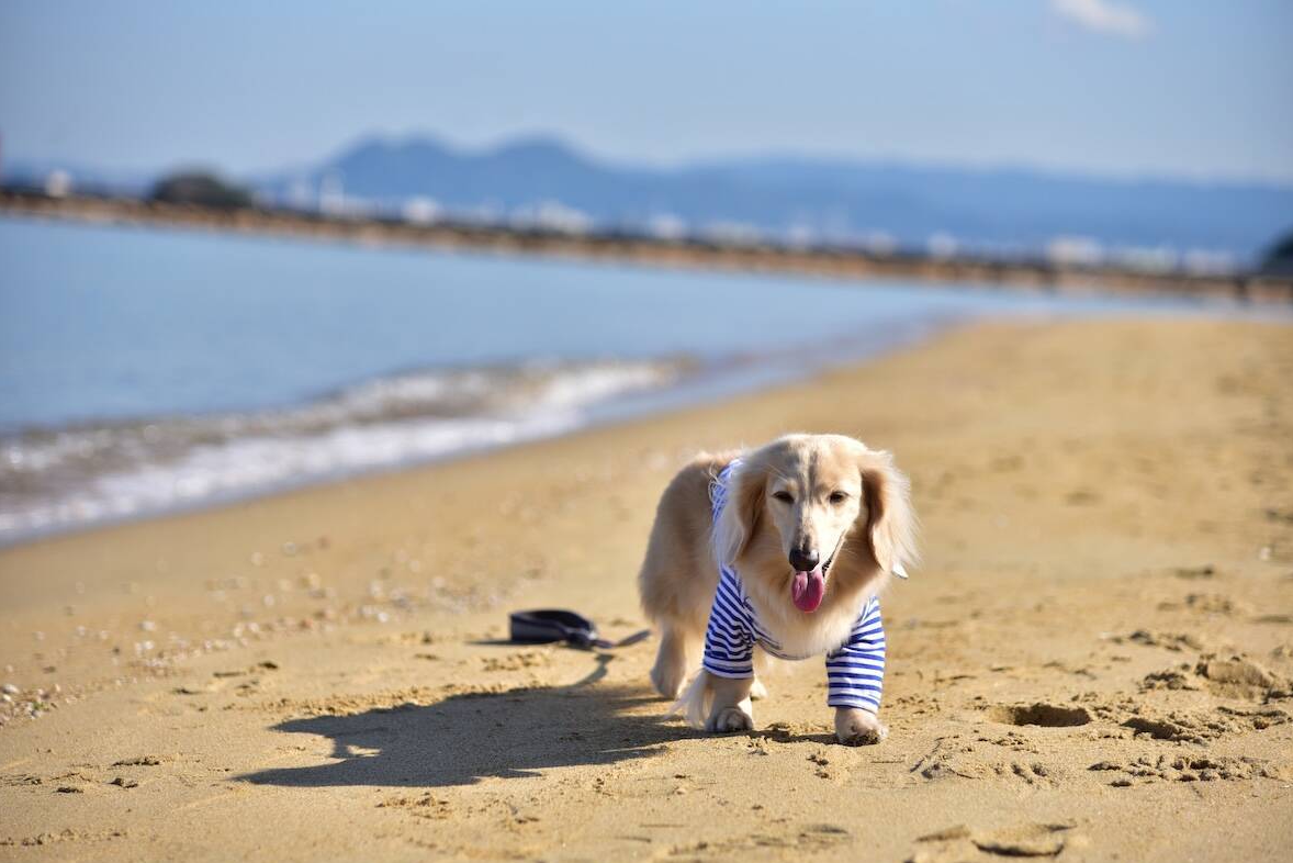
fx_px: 3844
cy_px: 439
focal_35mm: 107
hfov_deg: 19.1
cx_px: 638
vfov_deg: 12.8
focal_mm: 105
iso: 280
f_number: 4
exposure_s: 1/4000
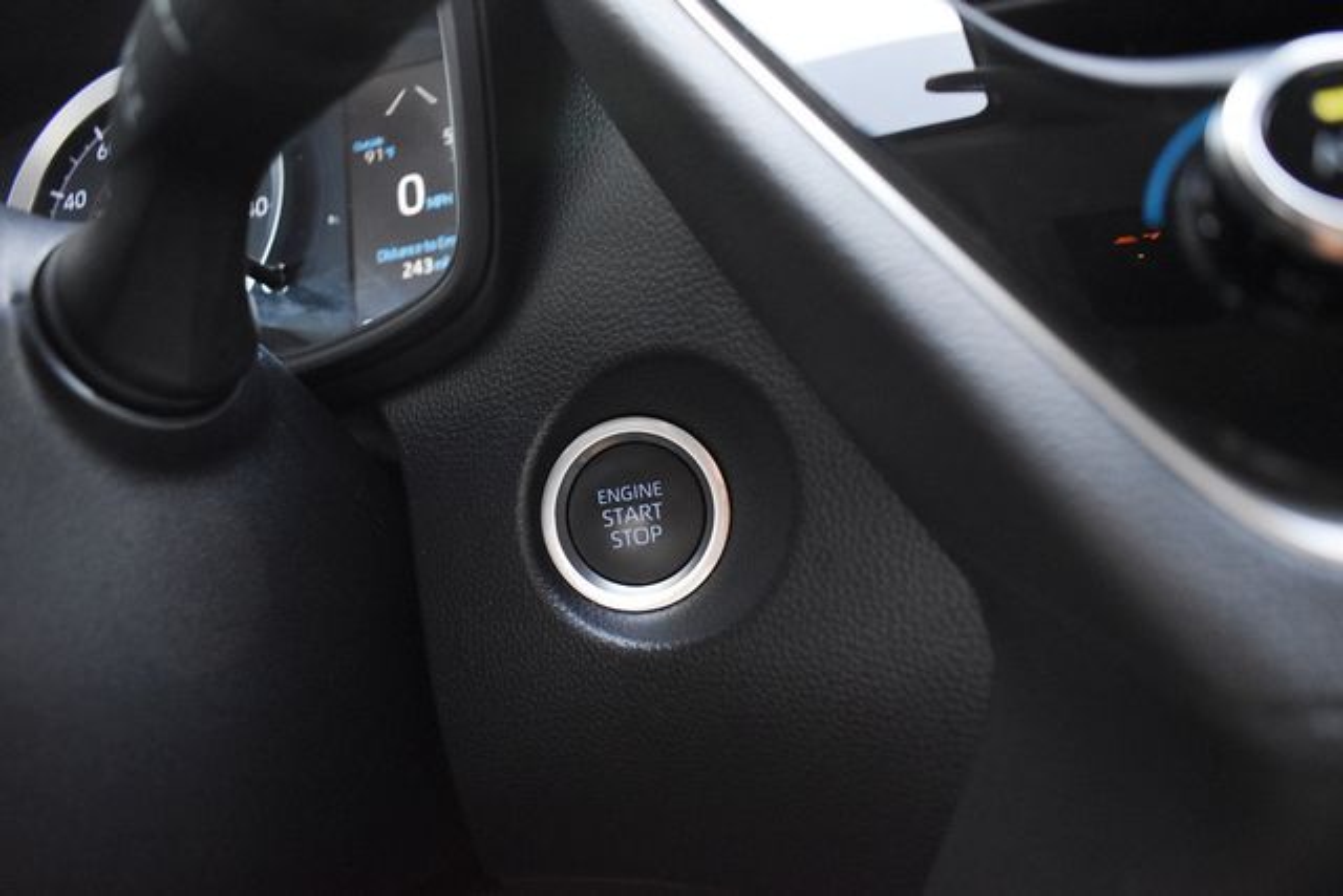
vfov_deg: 48.0
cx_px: 672
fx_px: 1007
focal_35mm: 27
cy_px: 448
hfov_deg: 67.4
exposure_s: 1/125
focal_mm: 18
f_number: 3.5
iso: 2200
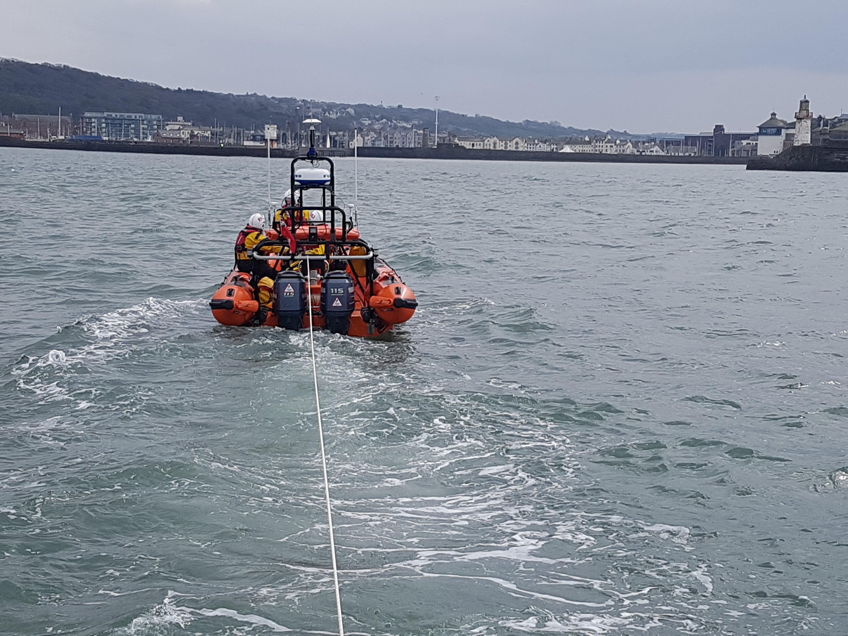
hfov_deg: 67.3
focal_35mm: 26
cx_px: 424
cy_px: 318
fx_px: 637
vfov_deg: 53.1
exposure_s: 1/2984
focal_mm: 4.2
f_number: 1.7
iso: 50
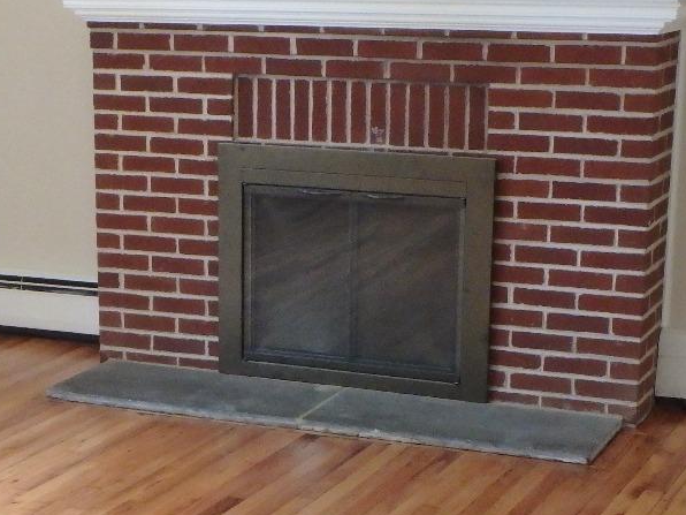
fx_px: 1724
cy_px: 415
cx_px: 192
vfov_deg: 16.8
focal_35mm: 87
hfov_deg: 22.3
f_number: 5
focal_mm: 6.4
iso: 800
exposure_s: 1/25
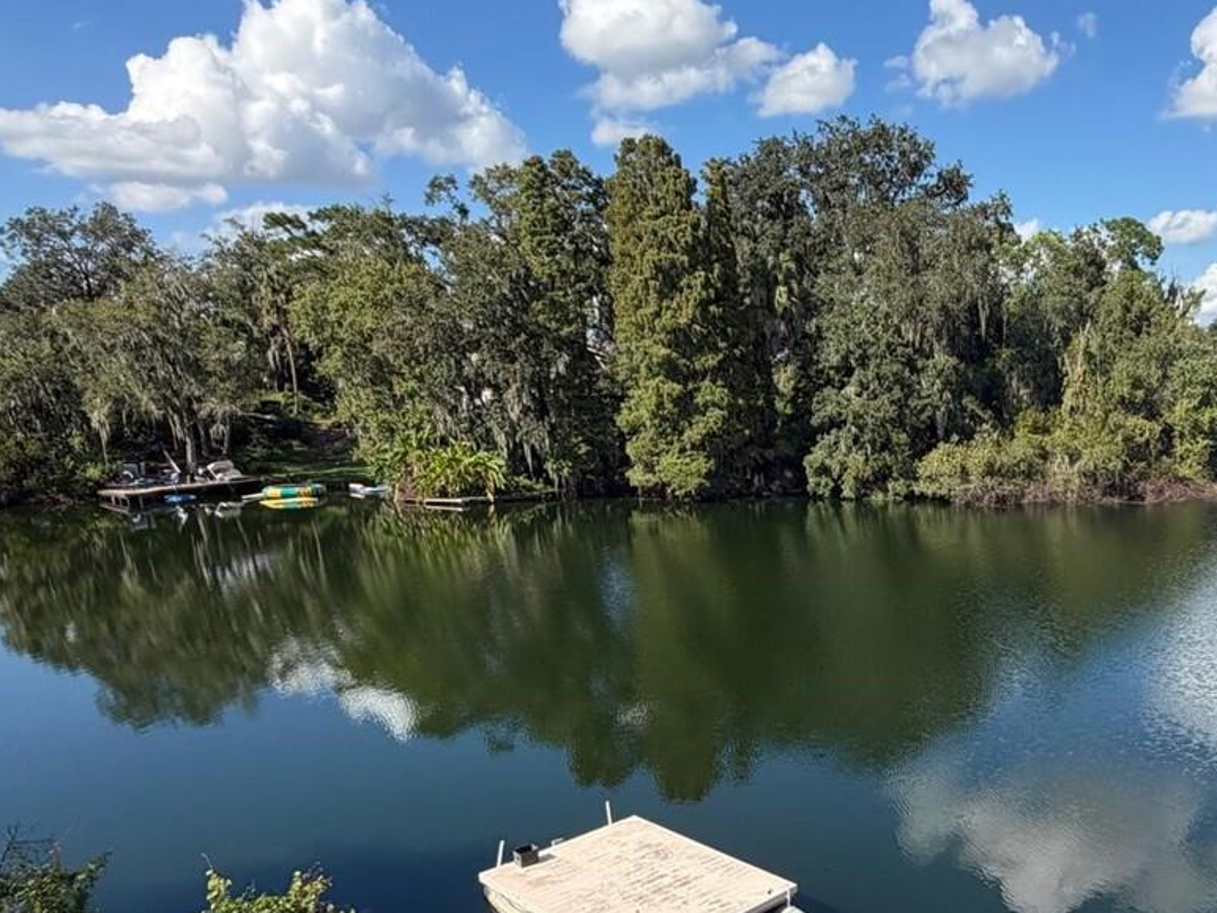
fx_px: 1020
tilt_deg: -13.6
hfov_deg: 59.2
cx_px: 875
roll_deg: -0.1
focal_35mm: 29
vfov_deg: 47.1
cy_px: 639
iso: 32
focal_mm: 2.22
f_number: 2.2
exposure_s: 1/770
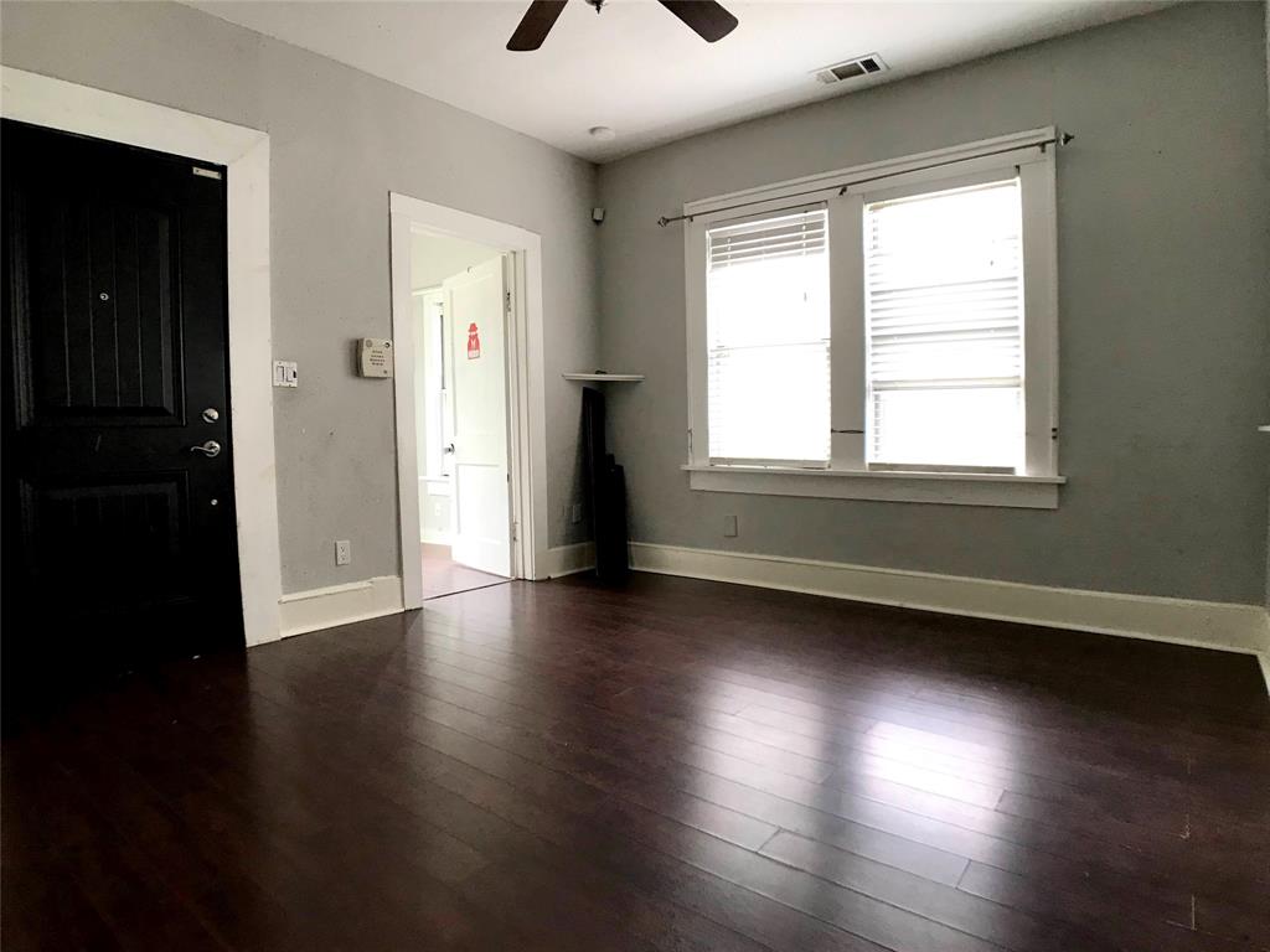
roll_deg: +0.9
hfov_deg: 63.4
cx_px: 635
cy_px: 476
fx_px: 1027
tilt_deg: -2.2
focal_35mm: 28
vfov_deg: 49.7
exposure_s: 1/33
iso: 32
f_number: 1.8
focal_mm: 3.99
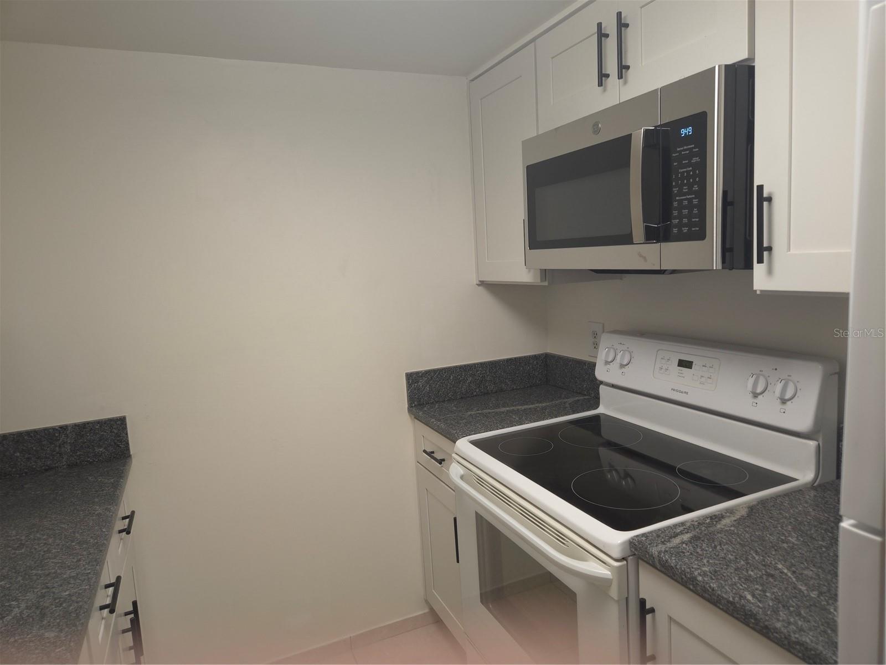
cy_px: 332
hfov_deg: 73.9
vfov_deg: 58.9
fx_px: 589
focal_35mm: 23
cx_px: 443
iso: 100
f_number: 1.8
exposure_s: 1/60
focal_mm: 5.4
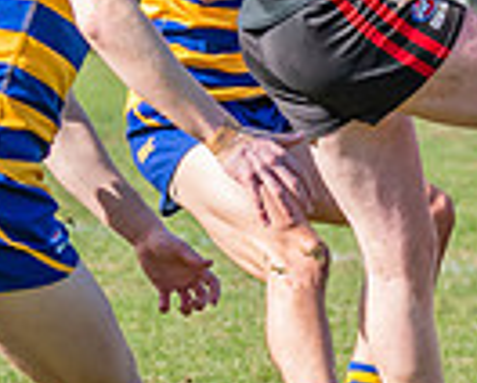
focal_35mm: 1005
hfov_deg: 1.9
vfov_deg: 1.5
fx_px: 14209
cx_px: 649
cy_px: -67
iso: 500
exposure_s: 1/1600
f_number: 5.6
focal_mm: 150
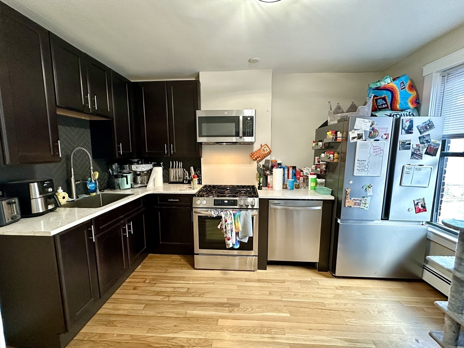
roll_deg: +0.3
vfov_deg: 85.7
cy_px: 174
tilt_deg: -6.9
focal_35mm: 14
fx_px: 188
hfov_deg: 102.1
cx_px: 232
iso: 640
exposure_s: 1/60
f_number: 2.2
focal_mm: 2.22
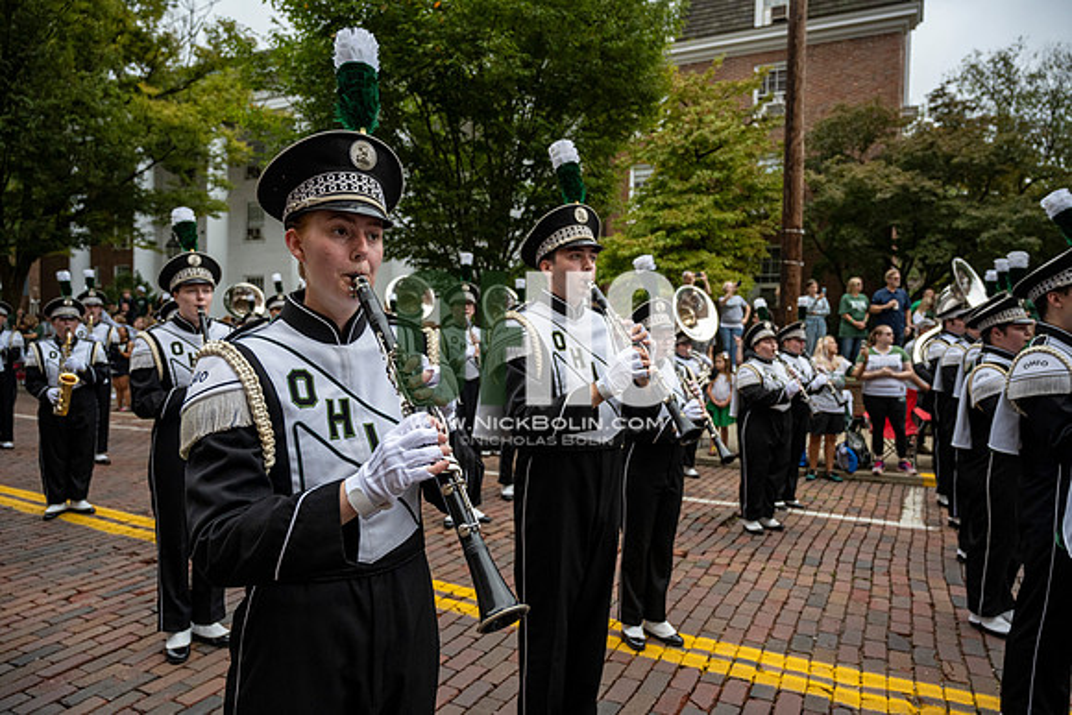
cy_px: 358
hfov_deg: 73.7
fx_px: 715
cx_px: 536
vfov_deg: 53.2
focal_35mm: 24
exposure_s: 1/1600
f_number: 4
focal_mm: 24
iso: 640
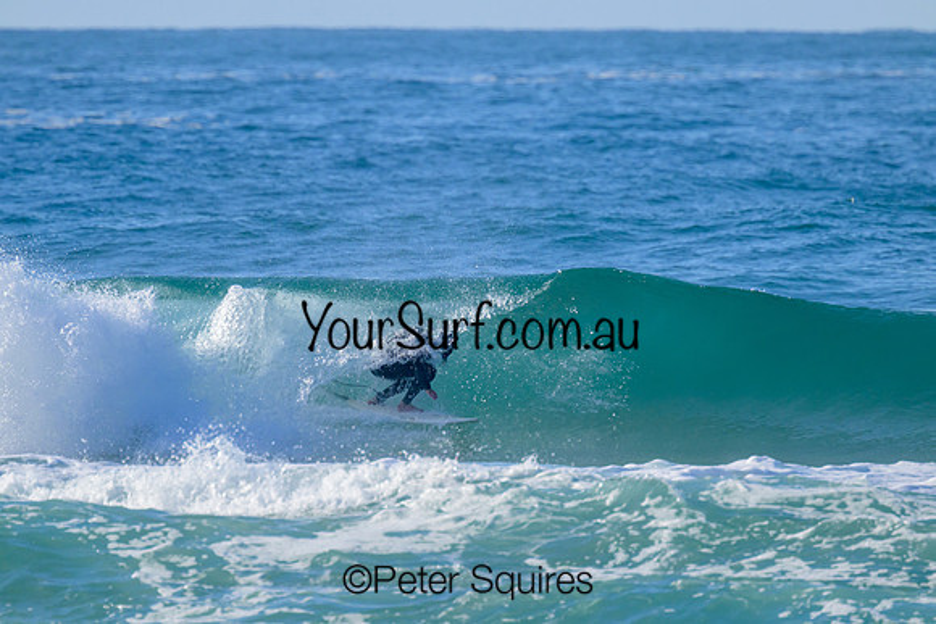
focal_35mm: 824
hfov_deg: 2.5
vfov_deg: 1.7
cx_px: 468
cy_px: 312
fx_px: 21430
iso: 1000
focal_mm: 800
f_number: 11
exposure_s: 1/2000
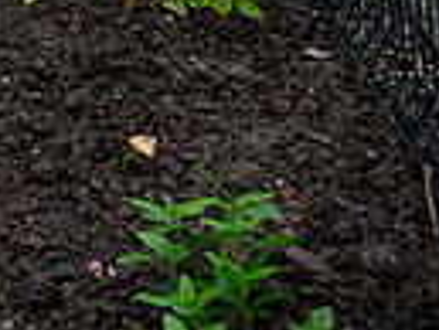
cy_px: -287
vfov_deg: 12.8
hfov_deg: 14.7
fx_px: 1320
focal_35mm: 104
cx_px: -497
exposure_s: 1/320
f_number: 4.5
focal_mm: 24
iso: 1000
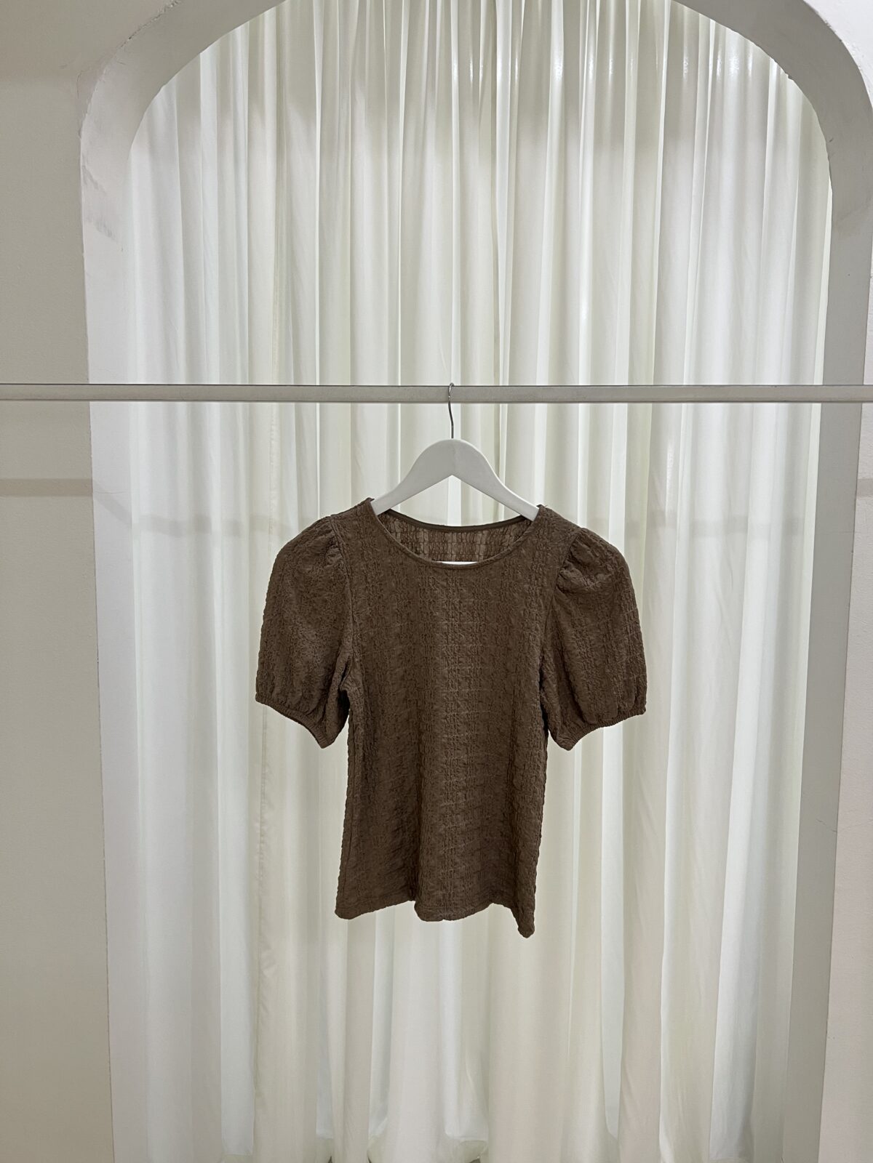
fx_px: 874
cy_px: 582
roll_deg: +0.4
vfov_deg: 67.3
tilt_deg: -6.0
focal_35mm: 26
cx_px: 436
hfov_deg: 53.1
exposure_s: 1/50
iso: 80
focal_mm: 5.7
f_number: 1.5
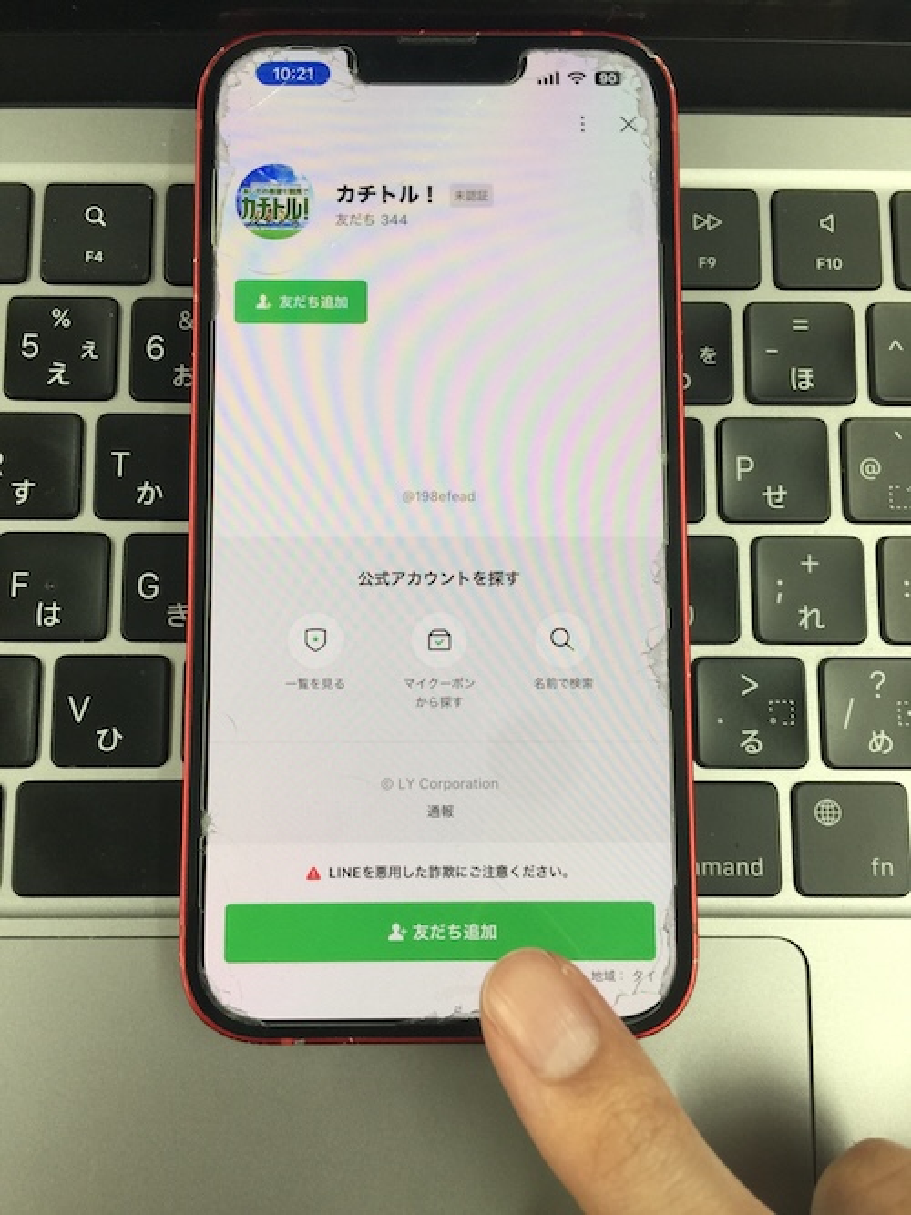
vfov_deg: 61.7
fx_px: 1018
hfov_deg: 48.2
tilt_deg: -84.1
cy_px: 608
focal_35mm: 29
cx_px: 456
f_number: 2.2
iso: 32
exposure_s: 1/30
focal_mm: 4.15
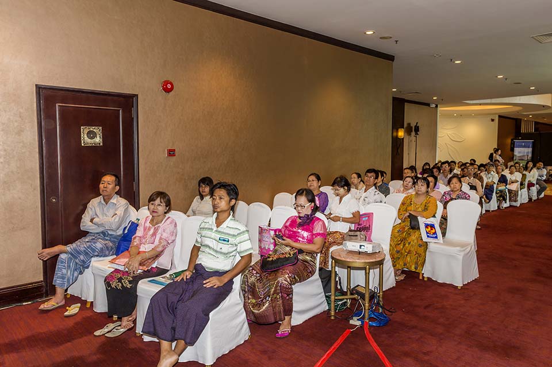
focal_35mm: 24
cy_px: 184
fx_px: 368
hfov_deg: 73.8
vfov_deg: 53.1
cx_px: 276
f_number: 8
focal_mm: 24
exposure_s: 1/60
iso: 800
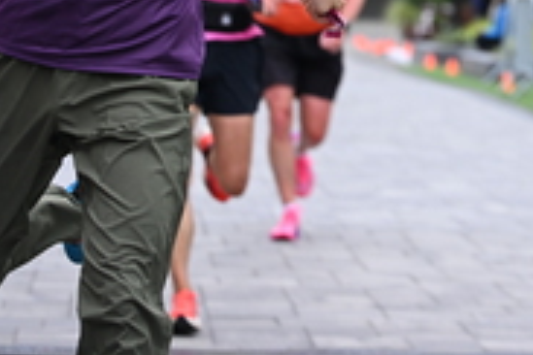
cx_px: 594
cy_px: -159
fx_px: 3331
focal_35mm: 225
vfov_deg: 6.0
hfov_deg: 9.1
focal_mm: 75
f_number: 2.8
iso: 640
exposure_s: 1/2000
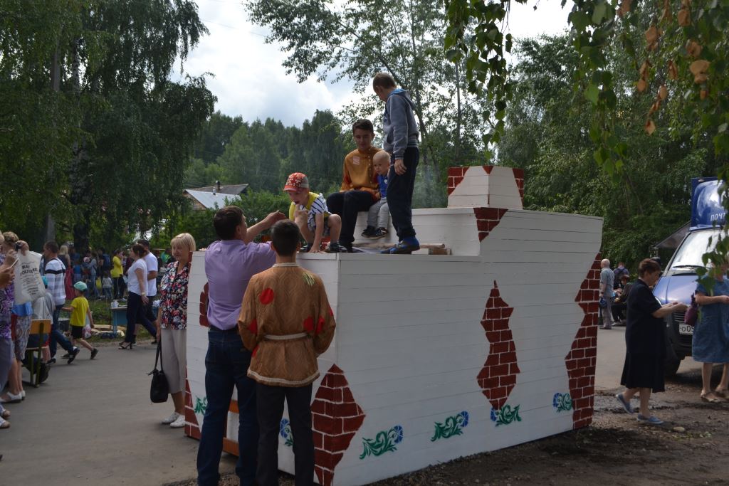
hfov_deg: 53.1
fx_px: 729
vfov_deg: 36.9
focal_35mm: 36
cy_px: 243
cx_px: 364
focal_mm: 24
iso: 100
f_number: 6.3
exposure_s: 1/160
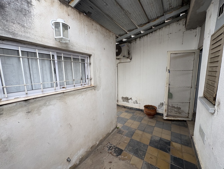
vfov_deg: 85.7
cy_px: 84
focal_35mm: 14
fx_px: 91
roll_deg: +1.7
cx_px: 112
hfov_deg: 102.0
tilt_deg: -8.4
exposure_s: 1/99
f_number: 2.2
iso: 64
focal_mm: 2.22
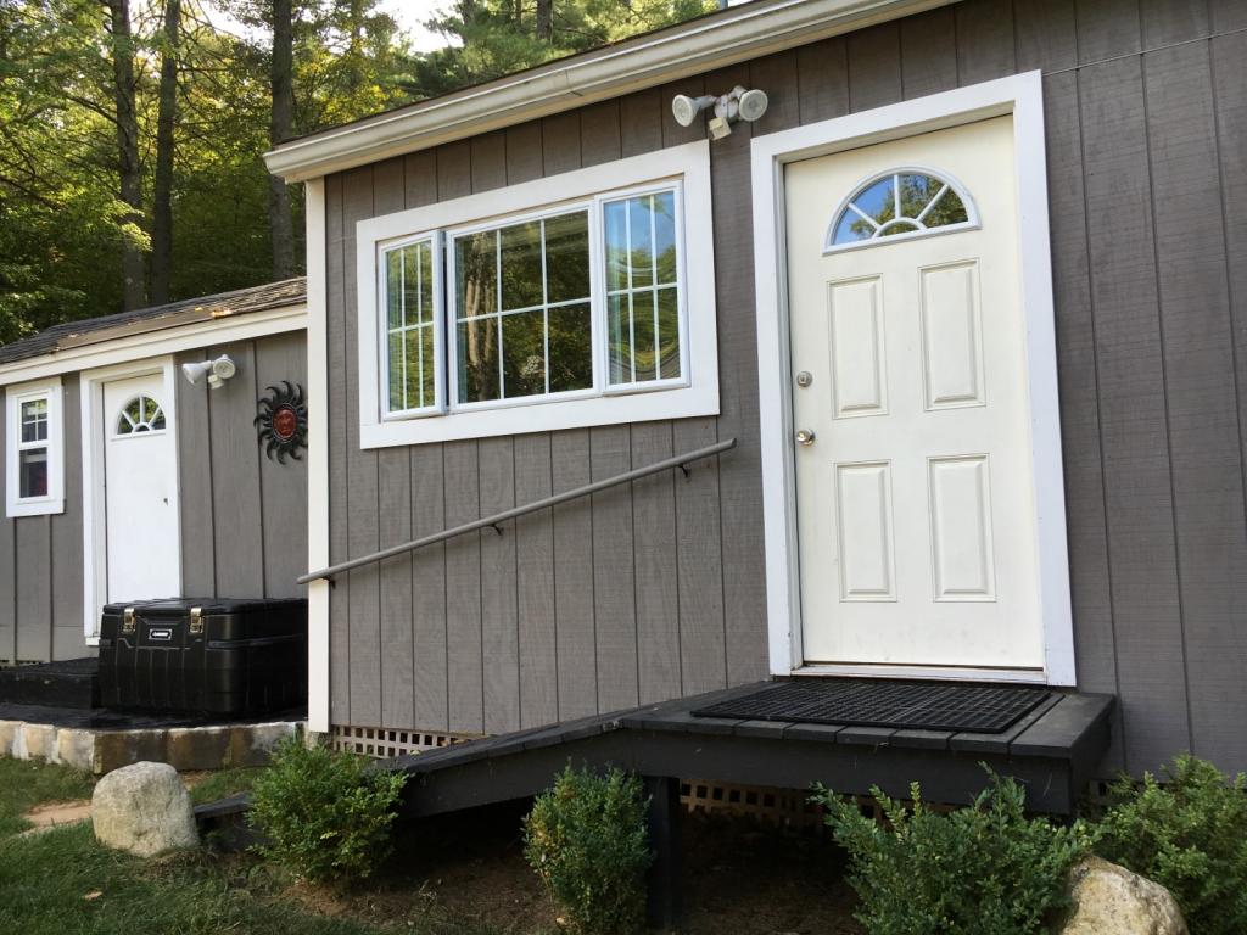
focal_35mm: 29
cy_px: 468
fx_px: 1045
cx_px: 624
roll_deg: +1.8
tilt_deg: +3.3
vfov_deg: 48.2
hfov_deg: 61.7
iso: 25
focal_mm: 4.15
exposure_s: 1/190
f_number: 2.2
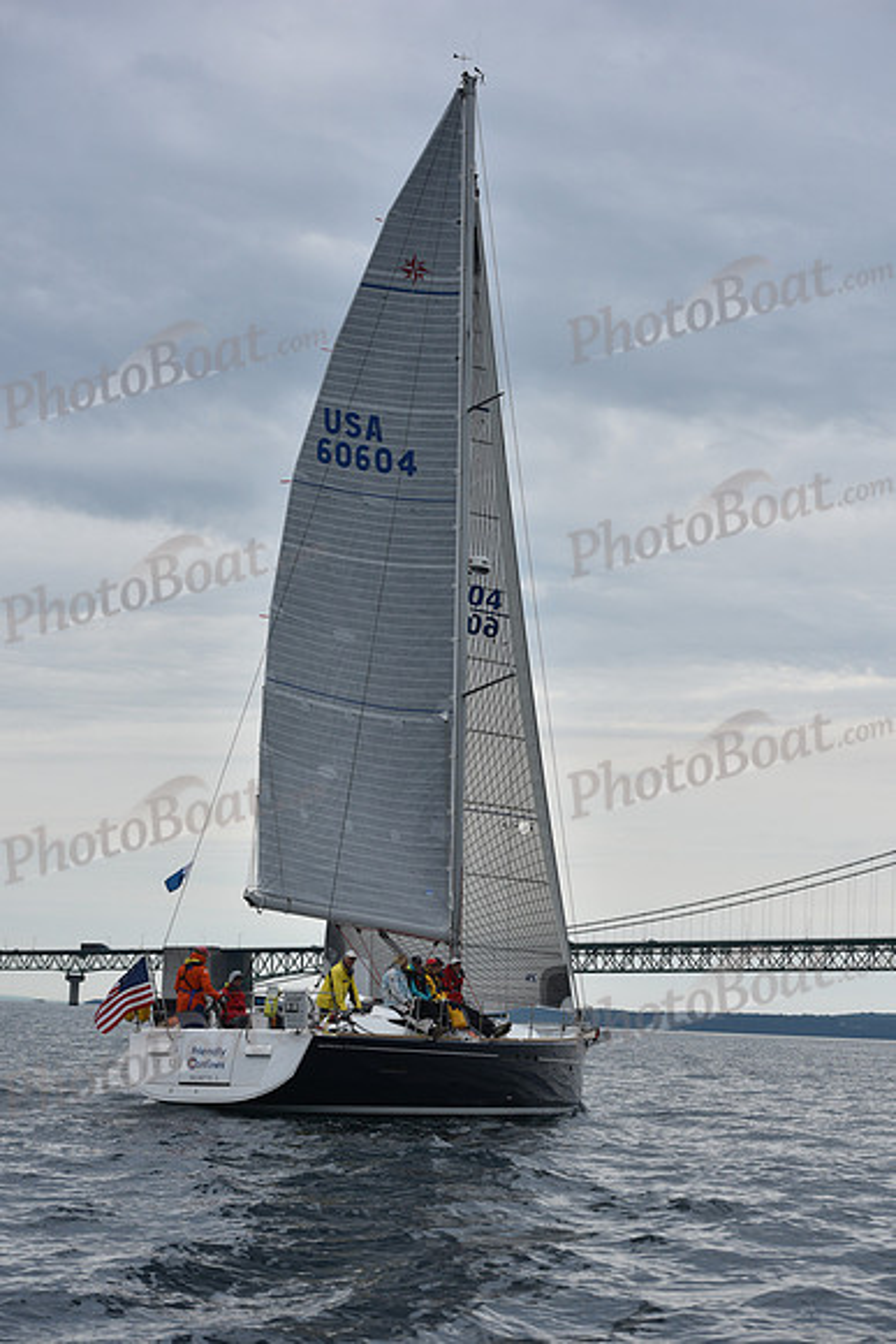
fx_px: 2612
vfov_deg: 28.8
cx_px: 448
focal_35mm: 70
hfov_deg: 19.5
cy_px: 672
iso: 250
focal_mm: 70
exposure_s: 1/800
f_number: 7.1
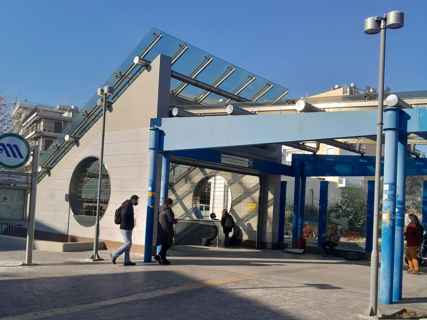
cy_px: 160
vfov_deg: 53.1
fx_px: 321
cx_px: 214
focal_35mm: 26
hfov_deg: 67.3
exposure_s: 1/455
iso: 40
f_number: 1.8
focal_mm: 3.98
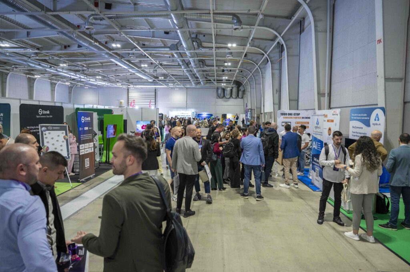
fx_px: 273
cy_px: 136
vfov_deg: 53.1
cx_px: 205
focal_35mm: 24
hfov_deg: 73.8
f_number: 2.8
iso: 1100
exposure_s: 1/160
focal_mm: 24
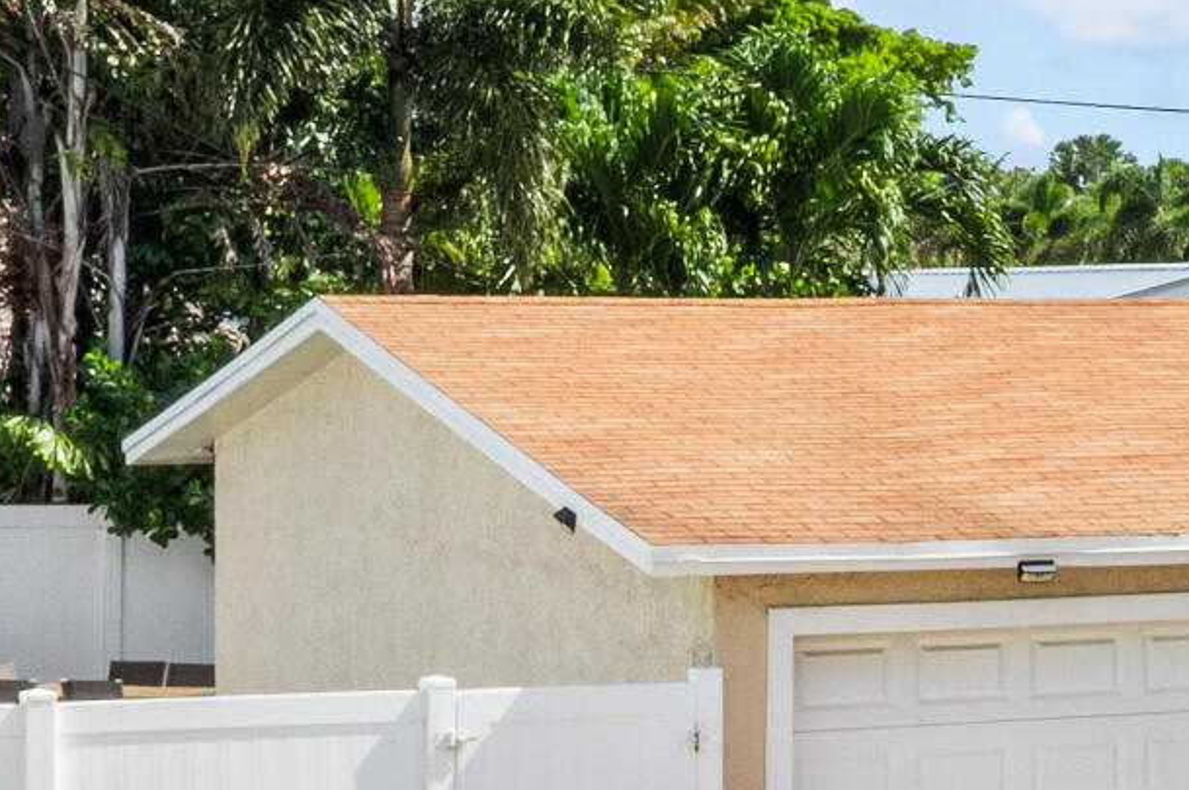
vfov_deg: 9.9
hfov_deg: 14.1
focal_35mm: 138
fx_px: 4554
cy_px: 351
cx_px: 1693
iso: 100
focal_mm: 10.26
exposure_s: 1/120
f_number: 10
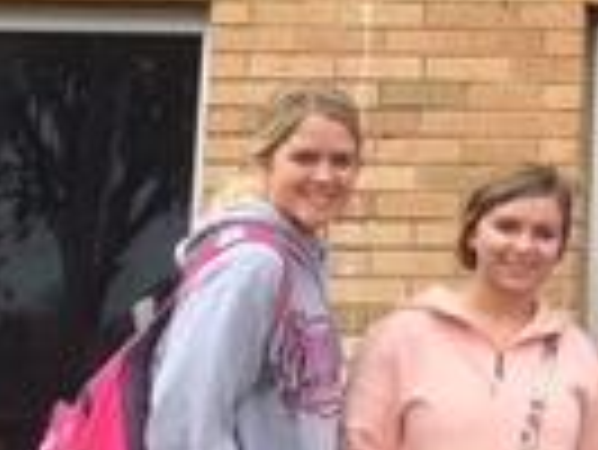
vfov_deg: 13.6
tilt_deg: +9.2
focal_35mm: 109
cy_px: 146
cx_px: 895
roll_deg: -1.1
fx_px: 1885
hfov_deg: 16.4
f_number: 2.2
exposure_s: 1/732
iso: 32
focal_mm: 4.15
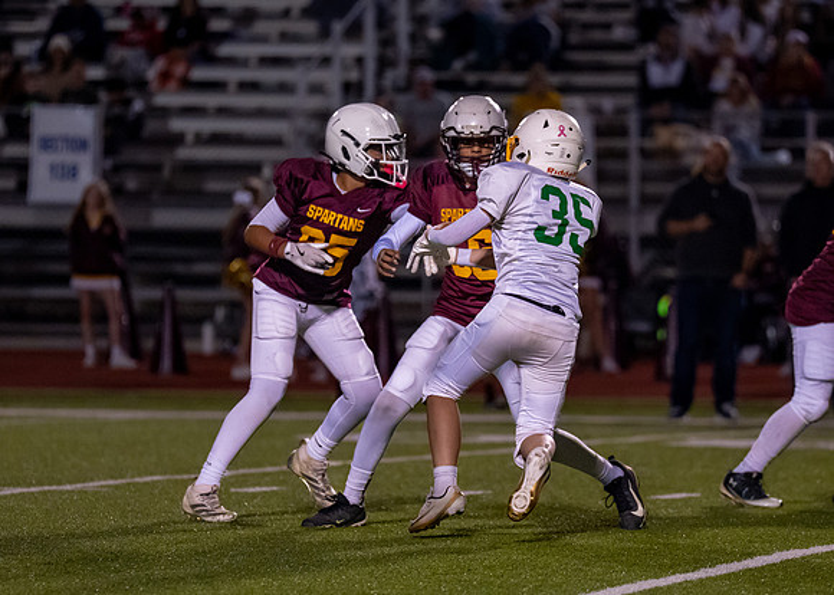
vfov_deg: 4.1
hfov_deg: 5.8
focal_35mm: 349
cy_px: 336
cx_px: 475
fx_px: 8273
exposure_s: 1/1250
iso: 4000
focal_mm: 200
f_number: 2.8
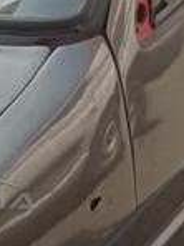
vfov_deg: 12.4
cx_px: -111
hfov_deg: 9.0
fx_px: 1127
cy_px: 175
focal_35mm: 159
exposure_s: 1/402
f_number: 2.2
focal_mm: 3.79
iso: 111
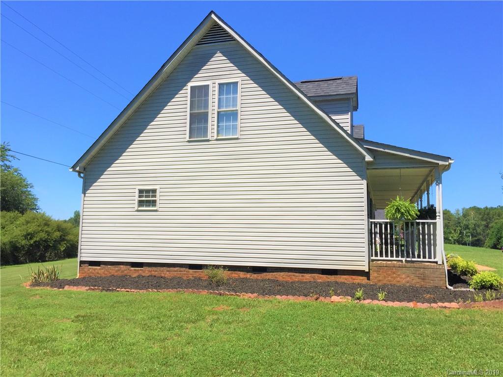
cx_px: 252
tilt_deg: +2.9
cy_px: 188
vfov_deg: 48.2
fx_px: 421
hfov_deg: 61.7
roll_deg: -2.1
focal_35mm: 29
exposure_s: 1/2639
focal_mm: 4.15
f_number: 2.2
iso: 32
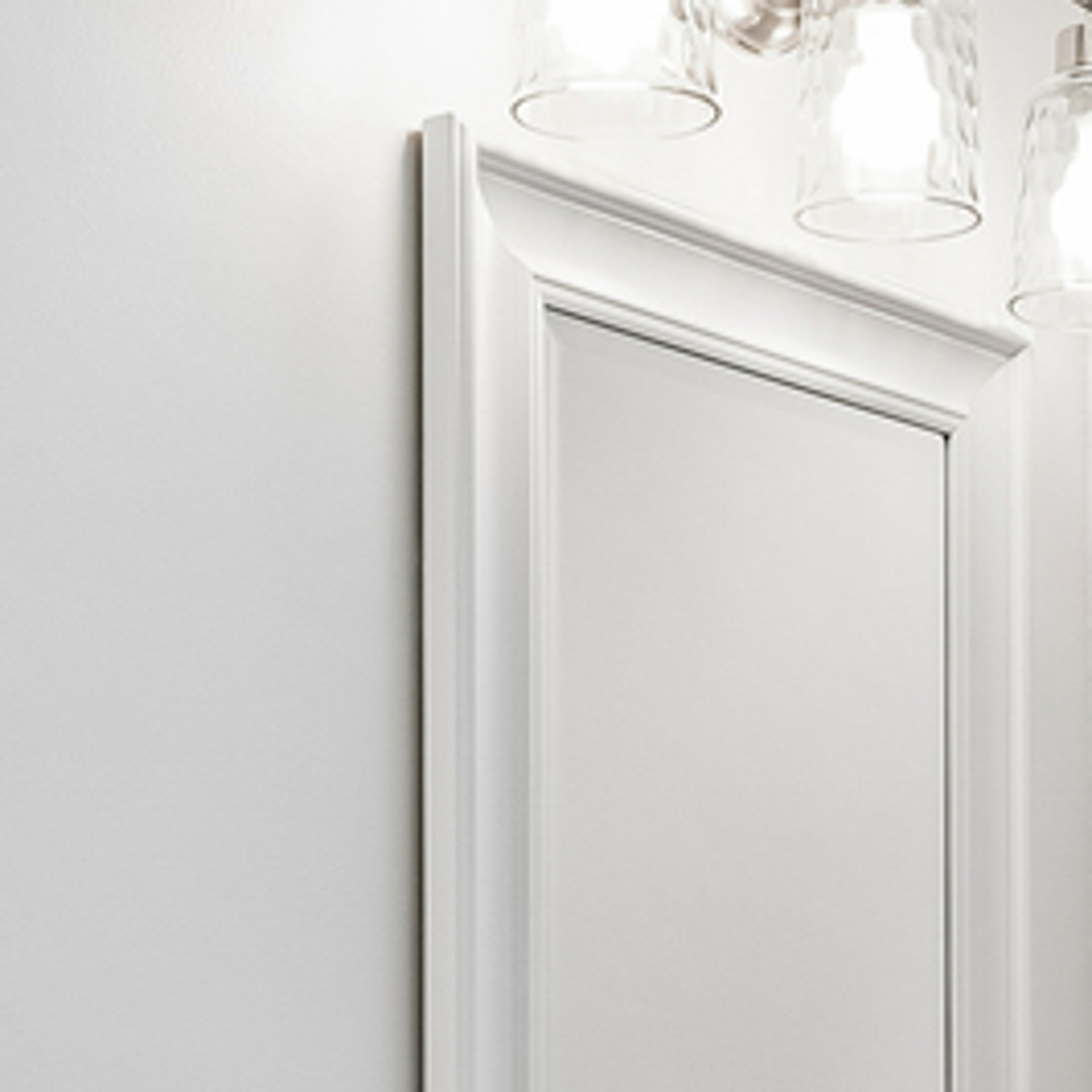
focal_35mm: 93
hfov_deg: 18.5
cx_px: 858
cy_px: 1420
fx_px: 3319
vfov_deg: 17.5
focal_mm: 12
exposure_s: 1/40
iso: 250
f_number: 8
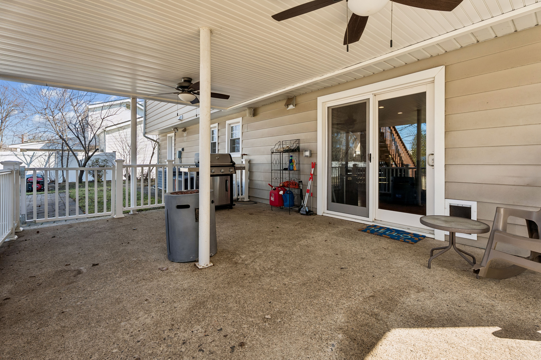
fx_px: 240
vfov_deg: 73.7
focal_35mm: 16
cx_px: 270
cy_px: 180
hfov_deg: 96.7
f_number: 8
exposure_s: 1/160
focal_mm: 16
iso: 160
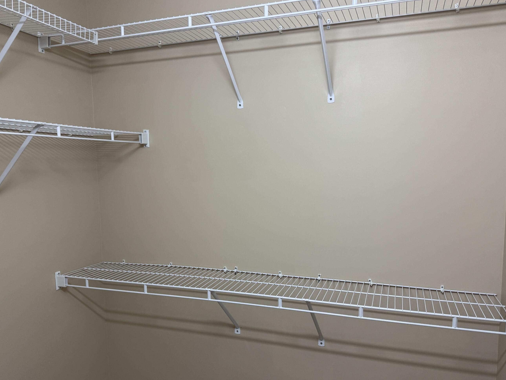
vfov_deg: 49.6
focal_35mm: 28
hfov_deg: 63.4
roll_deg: +0.9
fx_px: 409
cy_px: 214
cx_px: 254
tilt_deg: -7.6
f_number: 1.78
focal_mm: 6.76
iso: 200
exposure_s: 1/60
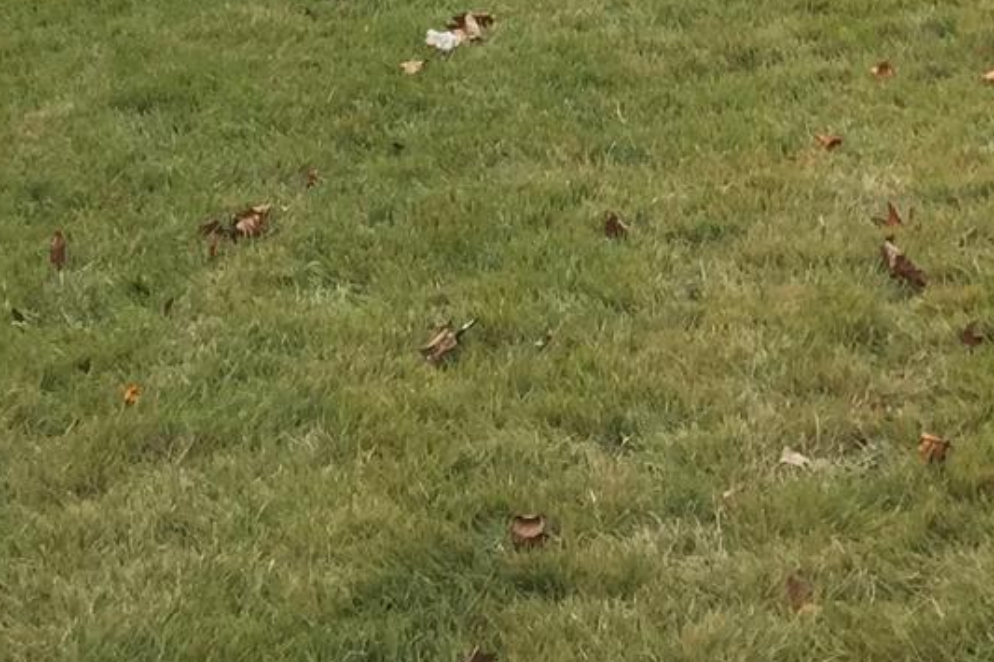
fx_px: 3202
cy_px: -759
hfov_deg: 16.7
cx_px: 1263
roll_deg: +0.2
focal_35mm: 116
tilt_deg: -2.0
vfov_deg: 10.6
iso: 32
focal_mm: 4.15
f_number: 2.2
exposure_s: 1/860
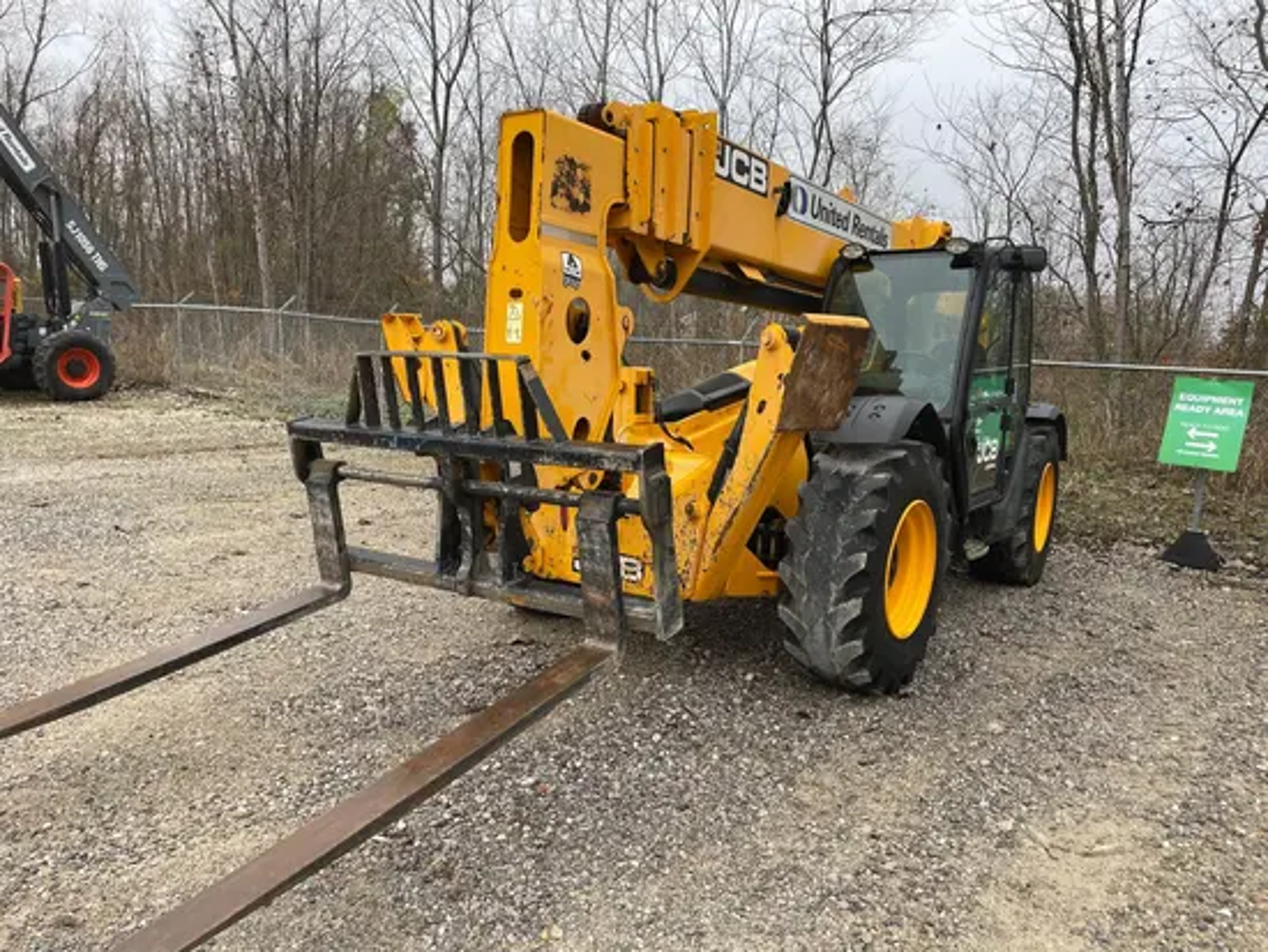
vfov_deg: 53.1
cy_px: 476
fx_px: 953
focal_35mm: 26
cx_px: 634
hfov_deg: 67.3
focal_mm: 4.2
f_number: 1.6
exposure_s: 1/312
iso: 32
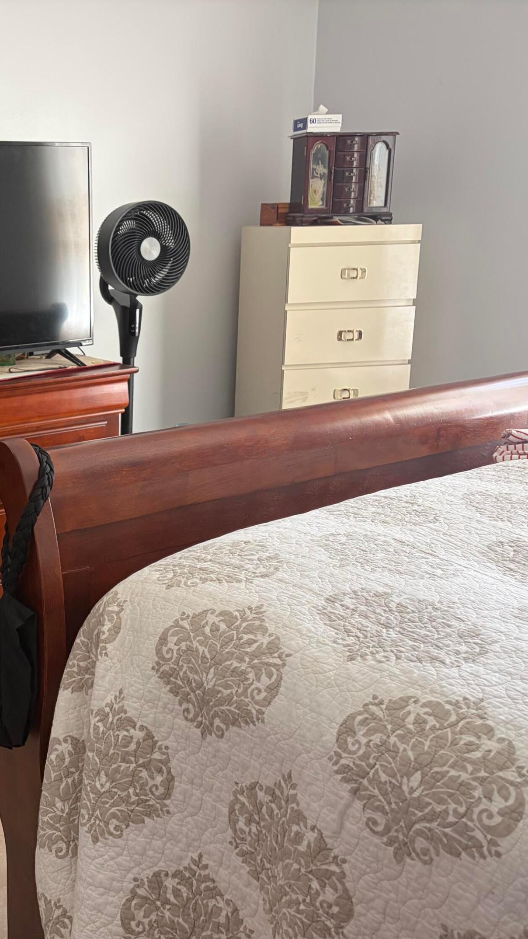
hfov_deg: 29.5
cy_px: 471
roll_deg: +2.8
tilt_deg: -14.0
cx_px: 25
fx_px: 946
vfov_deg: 52.8
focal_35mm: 38
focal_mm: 5.96
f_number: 1.6
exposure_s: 1/60
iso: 200
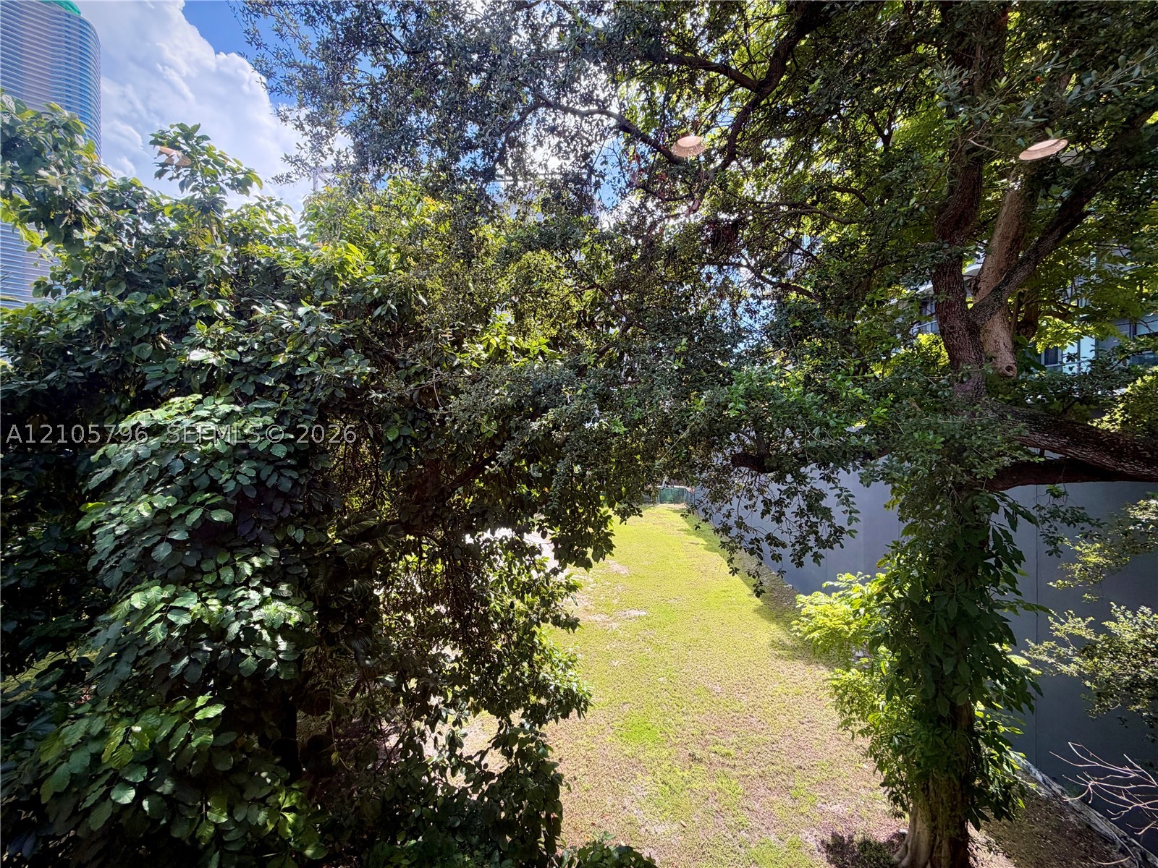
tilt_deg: -0.5
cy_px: 434
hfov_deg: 102.1
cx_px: 579
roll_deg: +0.1
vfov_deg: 85.7
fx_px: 468
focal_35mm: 14
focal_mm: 2.22
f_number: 2.2
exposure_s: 1/190
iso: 64
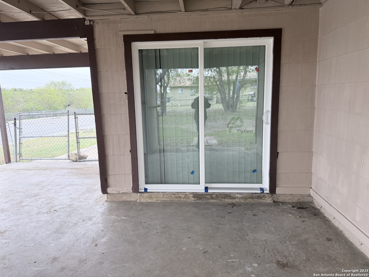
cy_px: 138
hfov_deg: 71.6
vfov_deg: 56.8
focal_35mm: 24
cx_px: 184
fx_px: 256
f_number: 1.78
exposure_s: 1/147
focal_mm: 6.76
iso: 125
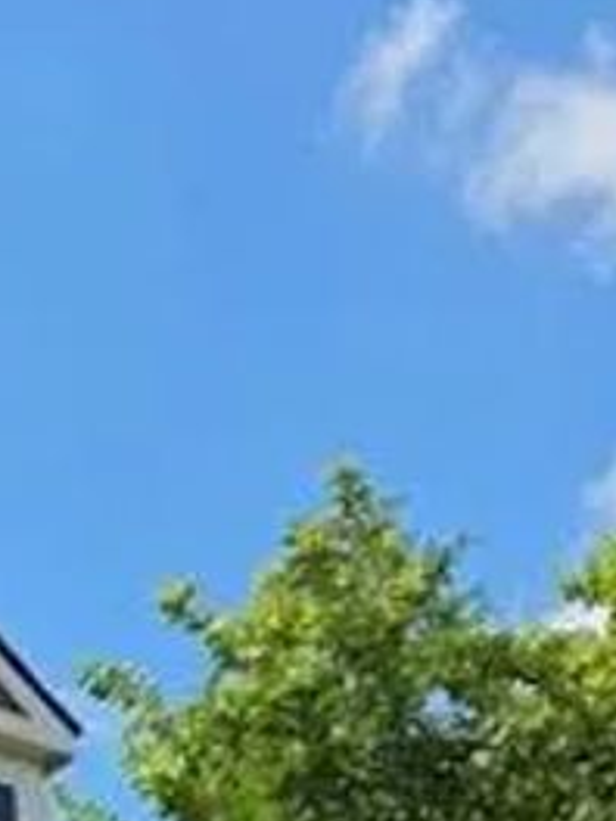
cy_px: 1501
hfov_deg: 11.0
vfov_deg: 14.5
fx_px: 2824
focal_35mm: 119
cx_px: -725
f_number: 1.7
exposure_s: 1/5296
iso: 80
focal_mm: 6.25
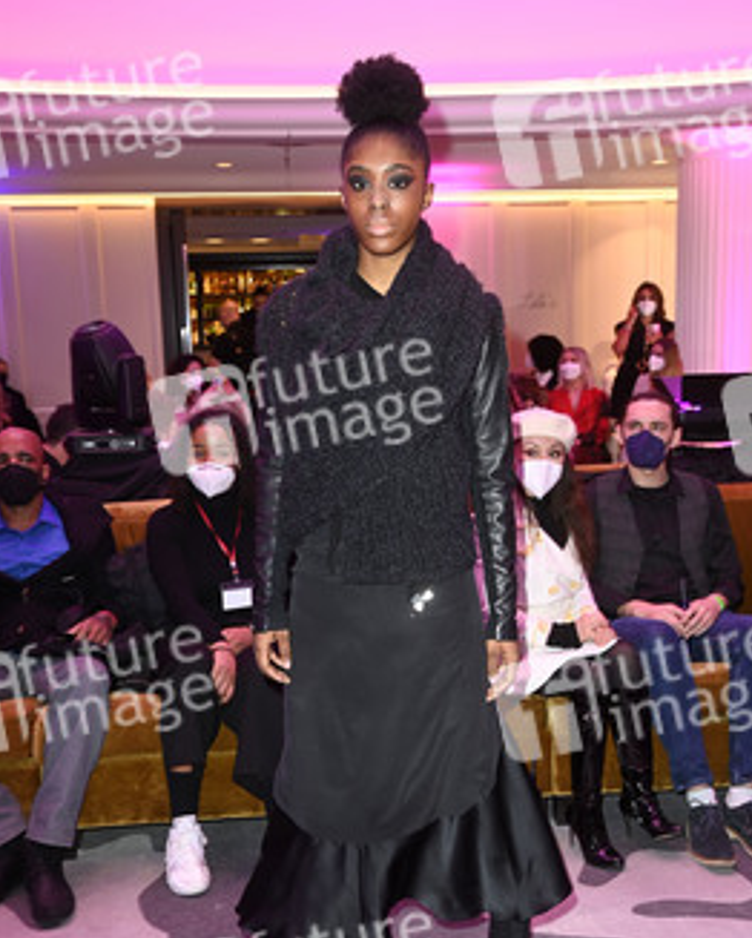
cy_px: 551
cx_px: 379
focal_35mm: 39
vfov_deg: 46.6
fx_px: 1084
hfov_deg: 38.3
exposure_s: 1/80
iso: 1600
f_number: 5.6
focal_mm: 34
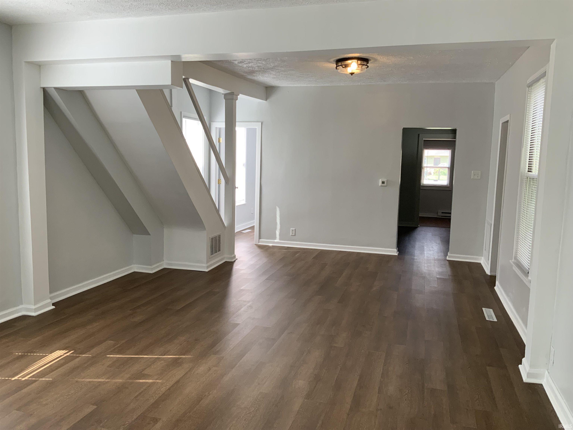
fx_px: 480
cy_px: 215
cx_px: 286
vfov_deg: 48.2
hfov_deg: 61.7
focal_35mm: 29
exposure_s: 1/120
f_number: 1.8
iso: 50
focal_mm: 3
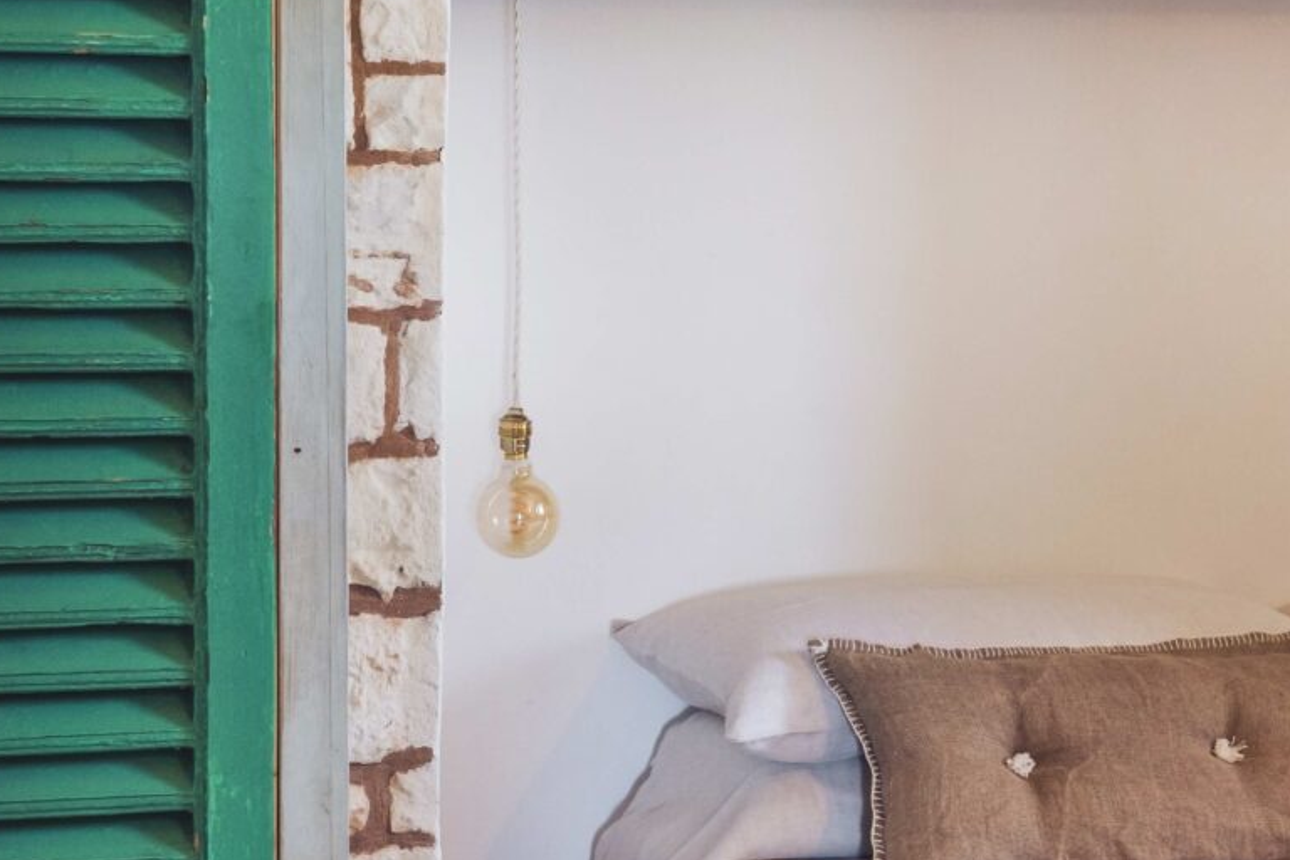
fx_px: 3296
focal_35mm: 92
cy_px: 438
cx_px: 704
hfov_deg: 22.1
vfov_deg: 14.9
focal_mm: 46
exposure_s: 1/30
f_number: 7.1
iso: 1250
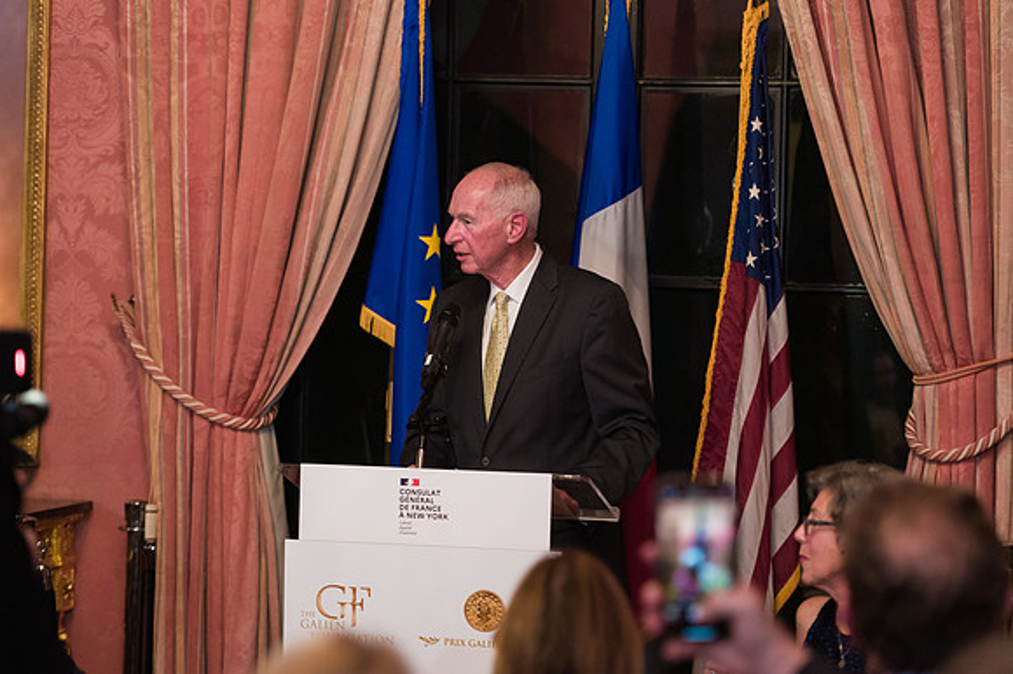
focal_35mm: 104
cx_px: 507
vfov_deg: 13.1
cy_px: 337
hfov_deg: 19.6
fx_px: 2929
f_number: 3.2
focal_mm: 102
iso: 3200
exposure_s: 1/200
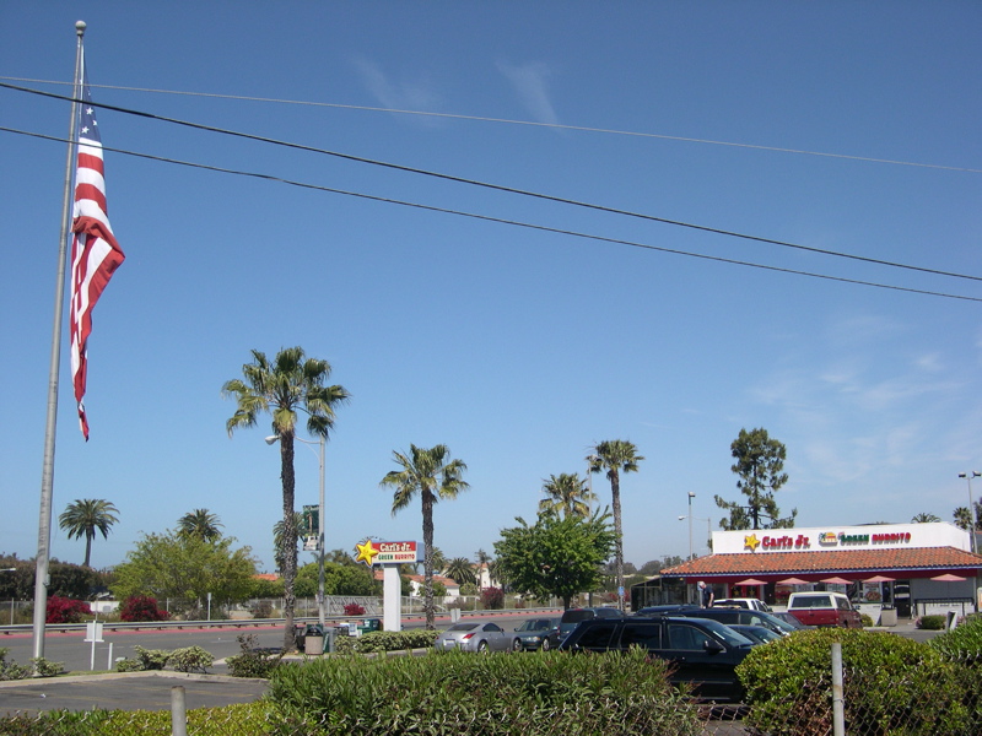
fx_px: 1078
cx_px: 491
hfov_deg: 49.0
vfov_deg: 37.7
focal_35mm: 38
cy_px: 368
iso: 100
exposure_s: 1/305
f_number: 7.6
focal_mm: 8
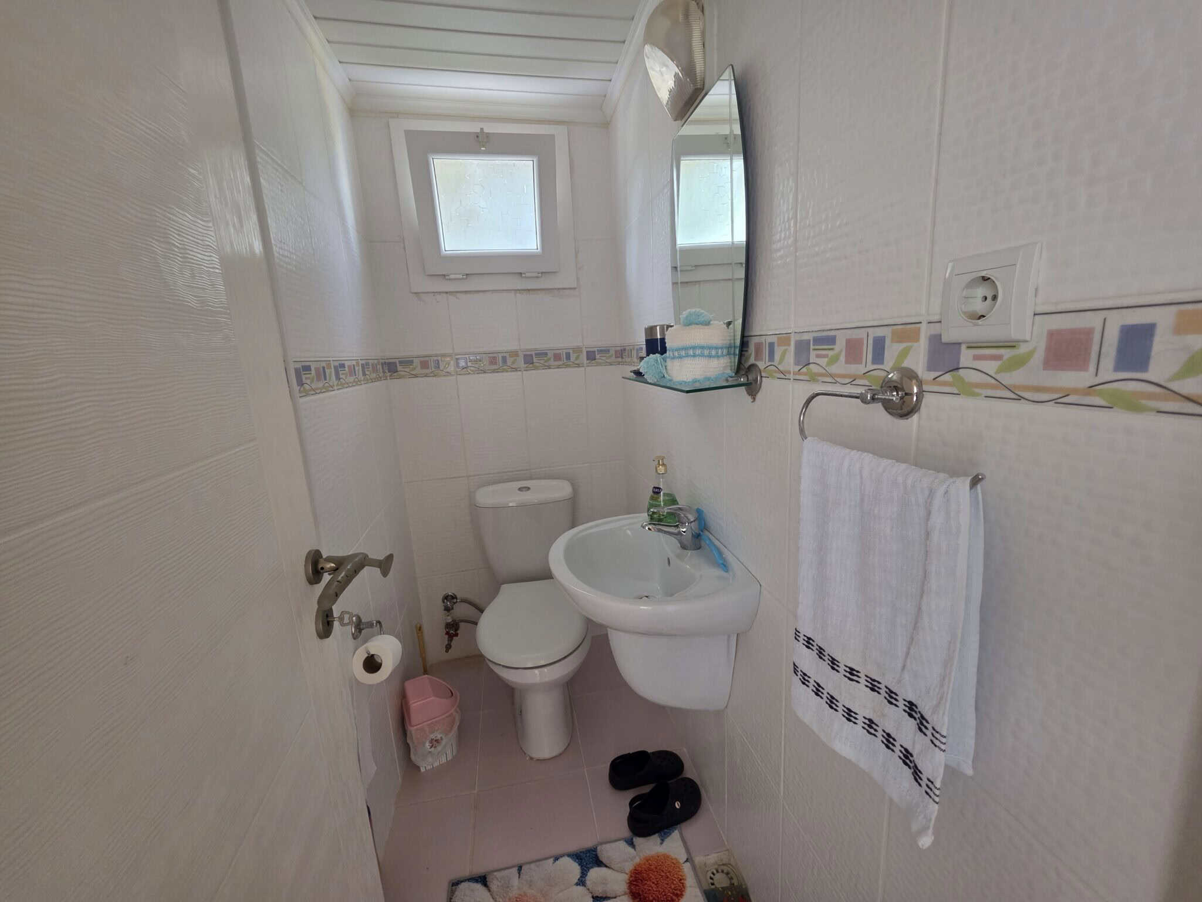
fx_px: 451
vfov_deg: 89.9
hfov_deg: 106.2
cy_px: 451
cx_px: 601
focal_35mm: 13
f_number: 1.9
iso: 200
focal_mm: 2.2
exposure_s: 1/50
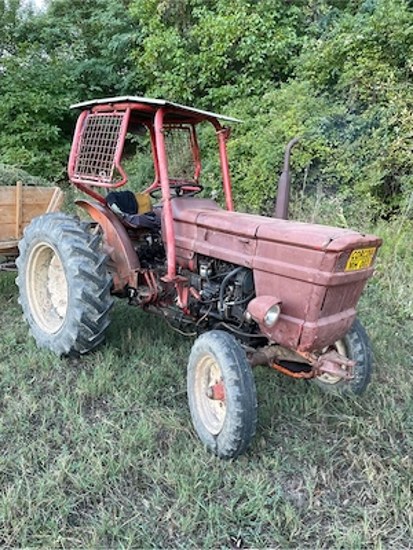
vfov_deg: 67.3
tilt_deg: -4.8
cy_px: 275
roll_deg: -4.3
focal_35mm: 26
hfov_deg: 53.1
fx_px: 414
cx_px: 206
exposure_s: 1/121
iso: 80
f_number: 1.6
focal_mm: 4.2
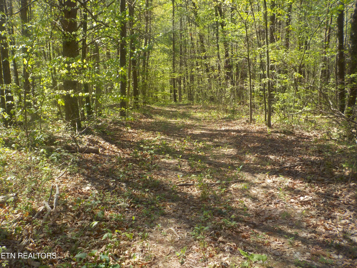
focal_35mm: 30
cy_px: 134
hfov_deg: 60.0
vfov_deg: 46.8
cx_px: 178
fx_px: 309
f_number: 3.3
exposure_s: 1/250
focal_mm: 4.1
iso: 125
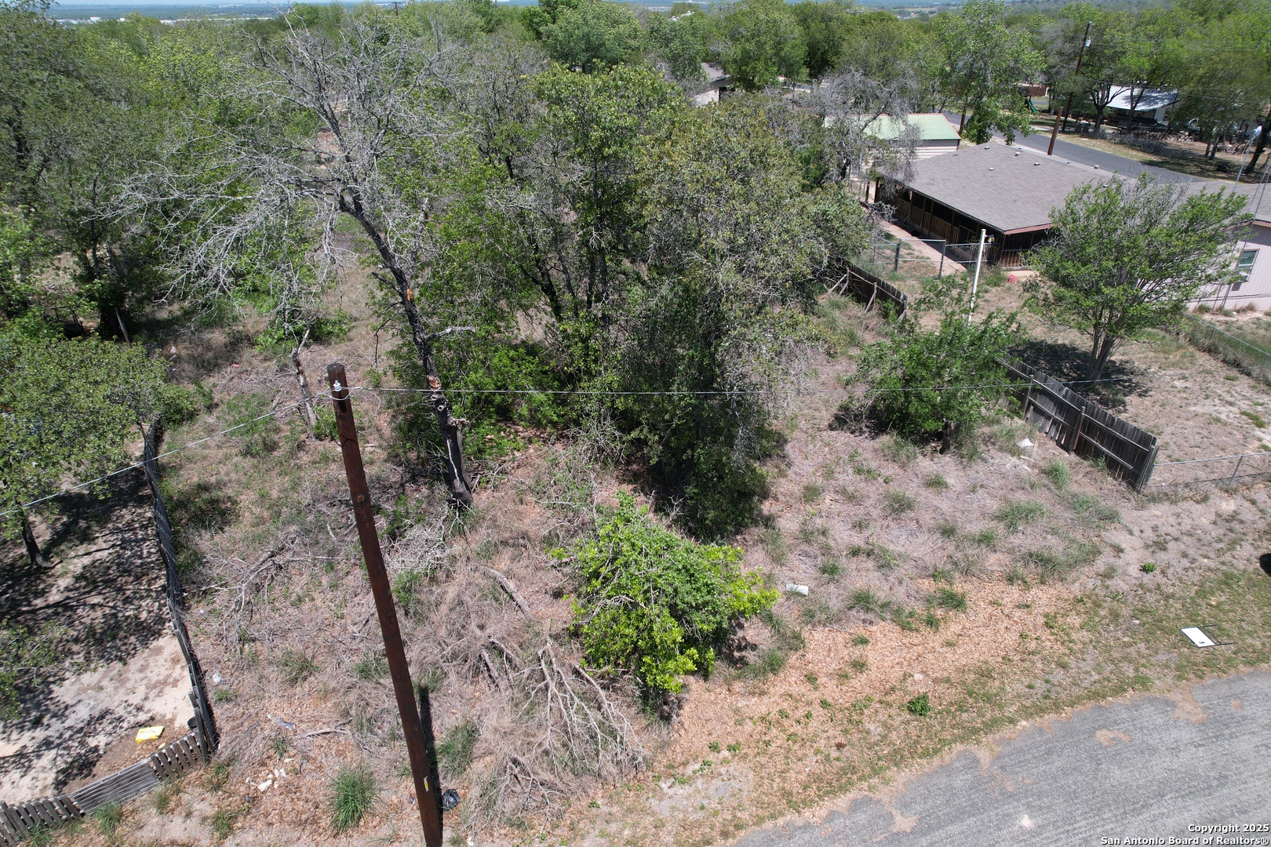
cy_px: 424
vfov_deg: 57.2
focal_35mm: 22
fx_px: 777
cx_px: 636
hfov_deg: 78.6
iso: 100
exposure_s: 1/90
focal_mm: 8.38
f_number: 2.8
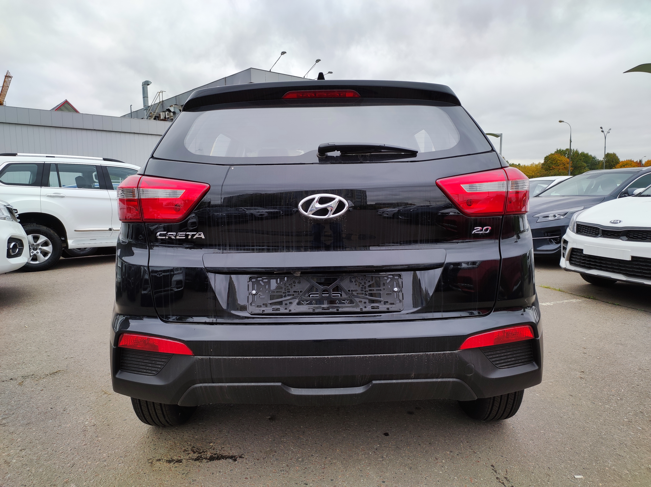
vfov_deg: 74.6
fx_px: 319
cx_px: 326
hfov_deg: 91.1
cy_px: 244
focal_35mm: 17
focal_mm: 4.74
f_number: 1.79
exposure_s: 1/110
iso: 50
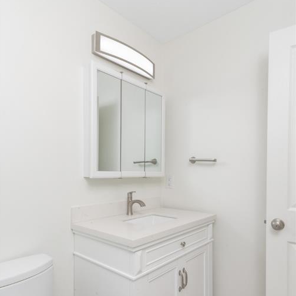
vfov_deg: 68.5
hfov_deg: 69.6
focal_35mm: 22
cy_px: 186
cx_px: 146
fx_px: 213
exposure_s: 1/20
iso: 400
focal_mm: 17
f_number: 9
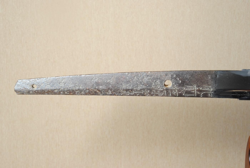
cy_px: 84
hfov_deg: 30.5
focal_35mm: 66
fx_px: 459
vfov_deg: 20.7
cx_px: 125
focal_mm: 44
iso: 400
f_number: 11
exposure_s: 1/2
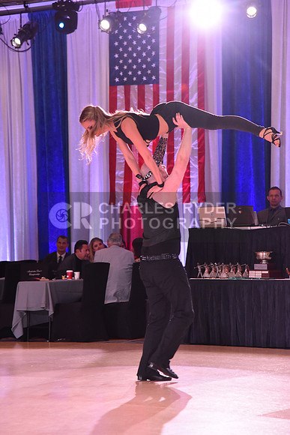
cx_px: 145
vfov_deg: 17.1
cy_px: 218
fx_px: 1449
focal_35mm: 120
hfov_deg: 11.4
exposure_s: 1/250
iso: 2500
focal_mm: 120
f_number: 5.6
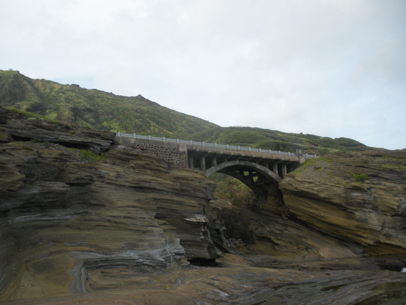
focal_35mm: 36
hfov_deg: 51.4
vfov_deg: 39.7
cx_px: 203
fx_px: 422
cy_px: 152
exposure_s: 1/509
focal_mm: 6.3
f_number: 3.5
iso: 88
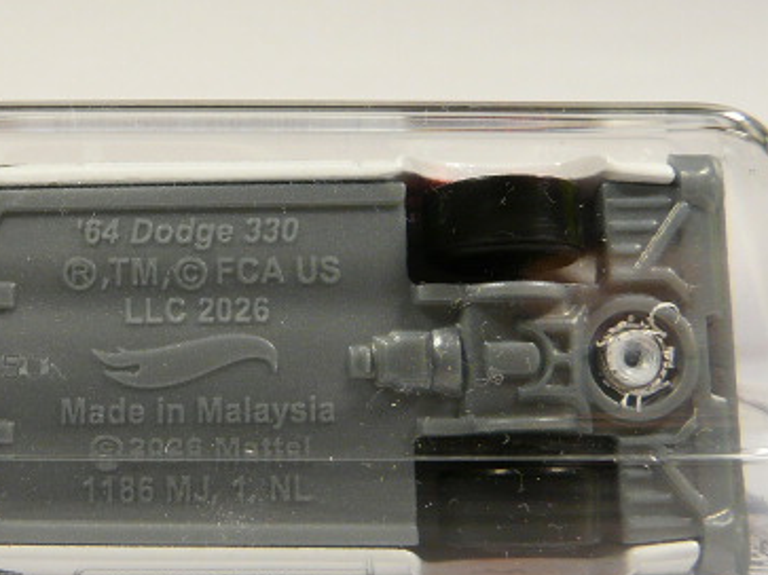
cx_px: 140
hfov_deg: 31.3
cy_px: 264
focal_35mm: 60
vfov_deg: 24.4
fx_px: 1331
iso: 100
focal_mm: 4.6
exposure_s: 1/60
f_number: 2.8
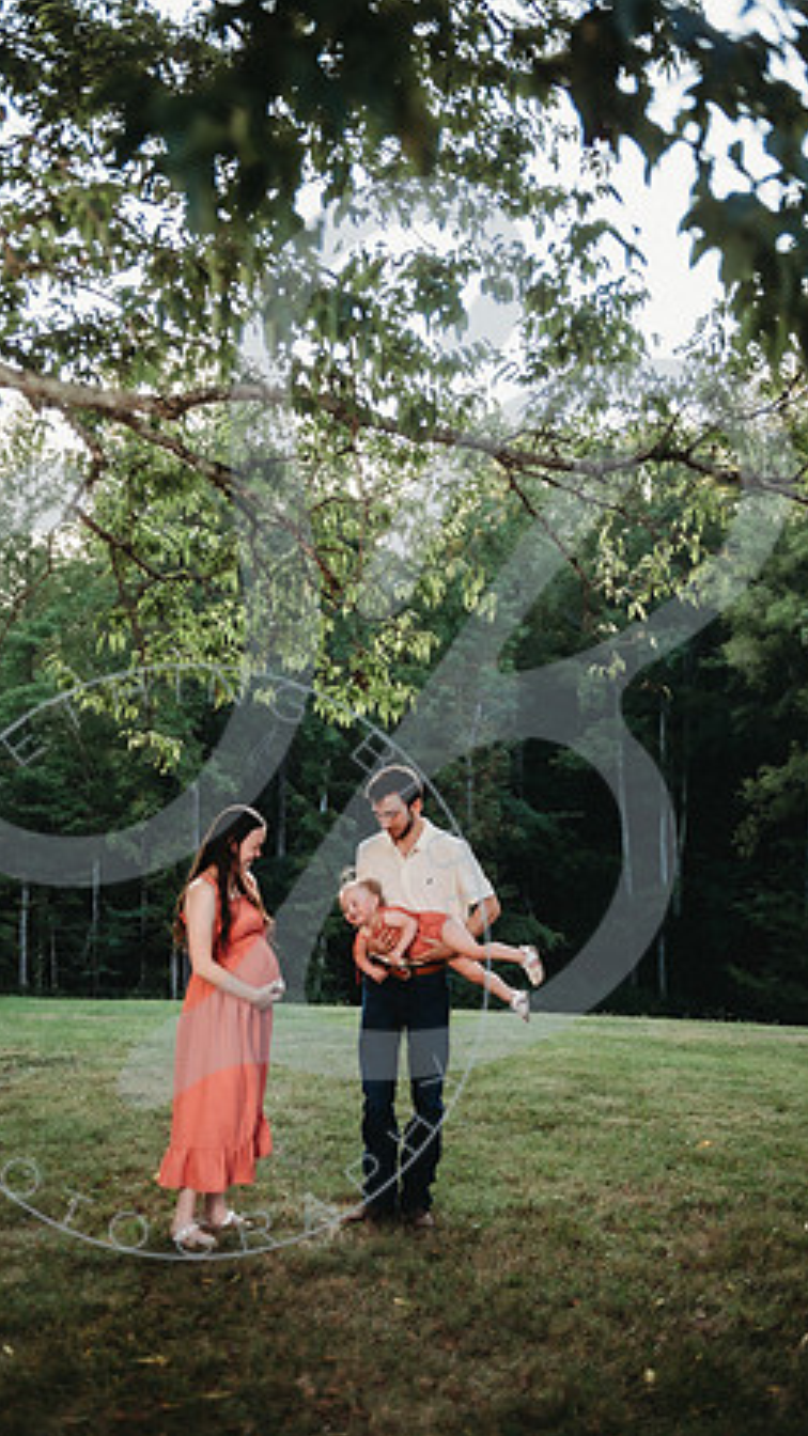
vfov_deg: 50.5
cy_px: 718
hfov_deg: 29.7
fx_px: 1524
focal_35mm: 40
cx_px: 337
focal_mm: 38
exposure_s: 1/125
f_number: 2.8
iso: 100
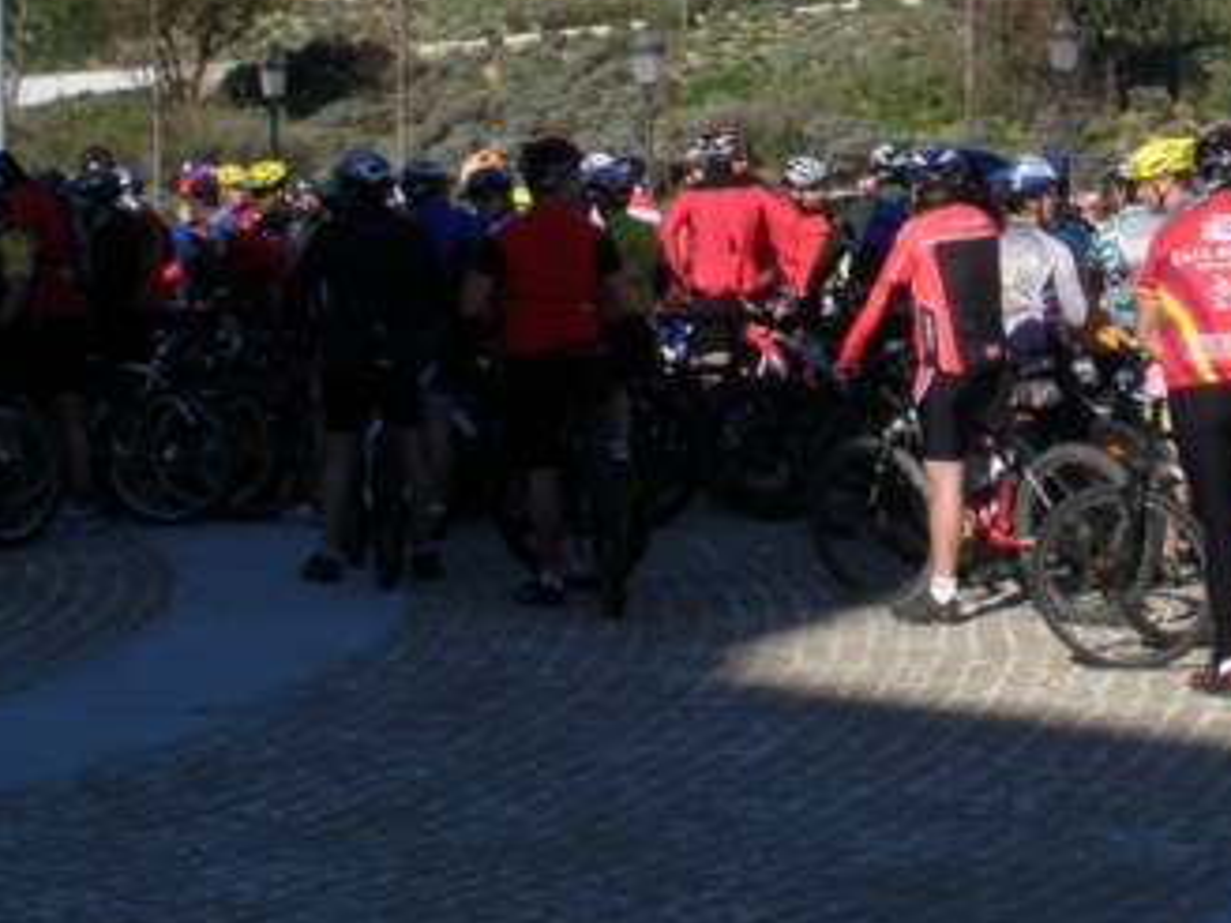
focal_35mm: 127
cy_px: 165
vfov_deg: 11.6
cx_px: 1167
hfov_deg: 15.3
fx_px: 4516
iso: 64
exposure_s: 1/250
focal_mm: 9.1
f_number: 7
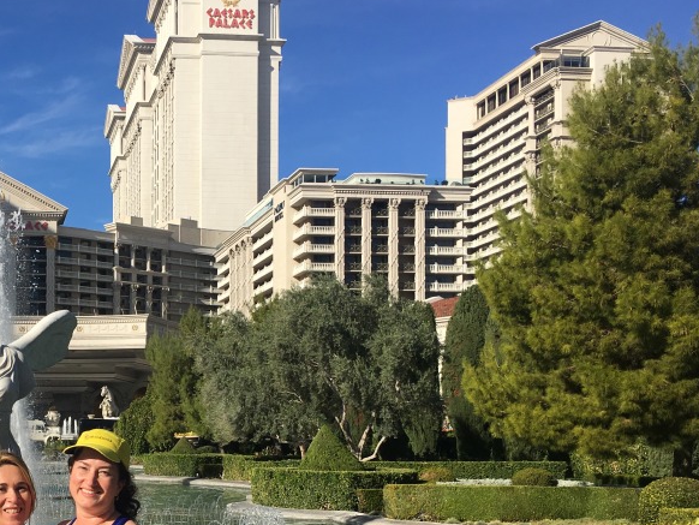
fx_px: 1030
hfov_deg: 35.6
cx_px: 94
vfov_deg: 28.1
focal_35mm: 51
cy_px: 400
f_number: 2.2
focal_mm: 4.15
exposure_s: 1/2331
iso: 25
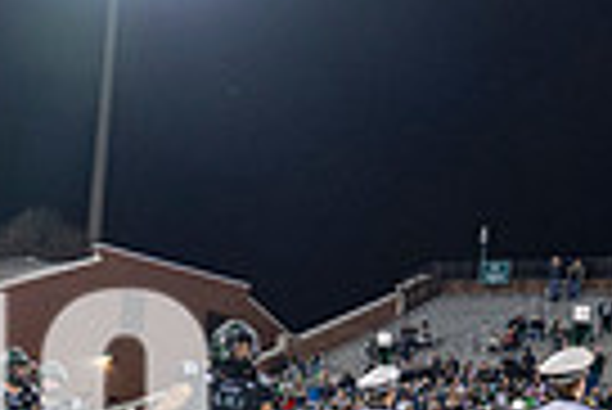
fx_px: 1957
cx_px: -130
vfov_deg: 11.7
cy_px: 502
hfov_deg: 17.0
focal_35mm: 115
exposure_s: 1/500
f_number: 3.2
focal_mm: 27
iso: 1250
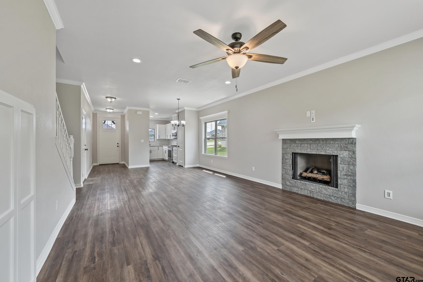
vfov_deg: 81.2
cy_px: 141
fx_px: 164
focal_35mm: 14
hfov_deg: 104.3
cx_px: 212
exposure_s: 1/40
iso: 800
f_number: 8
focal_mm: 14
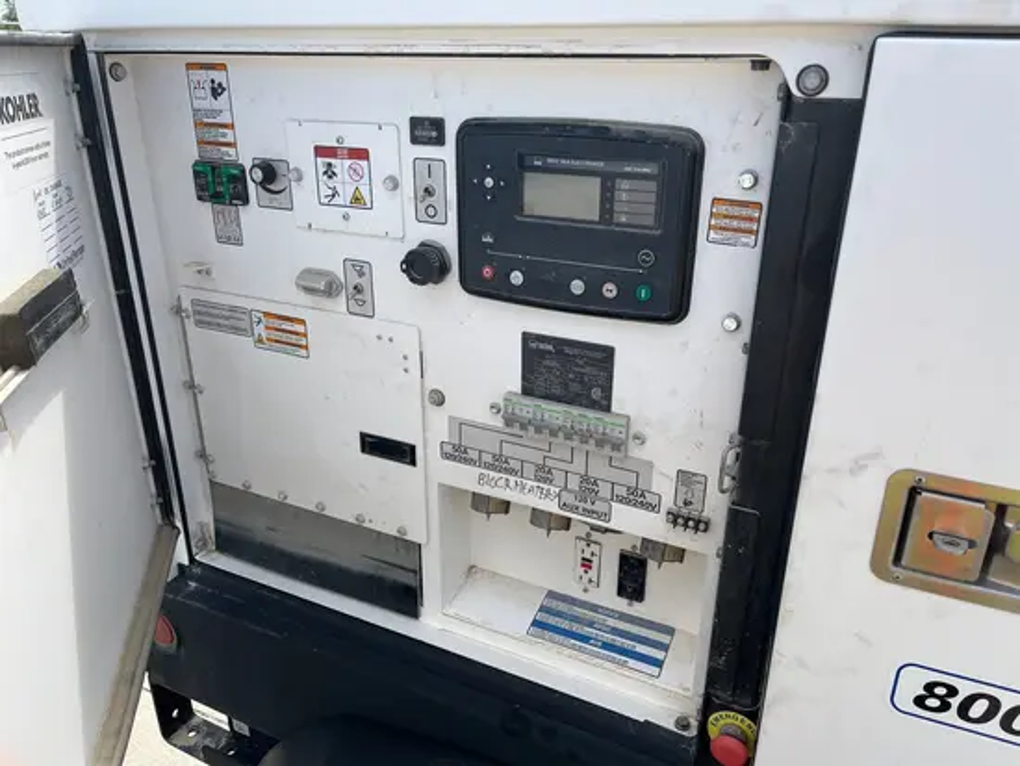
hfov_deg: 67.3
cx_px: 510
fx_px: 766
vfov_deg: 53.1
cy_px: 383
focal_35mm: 26
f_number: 1.6
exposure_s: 1/1862
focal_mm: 5.1
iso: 50
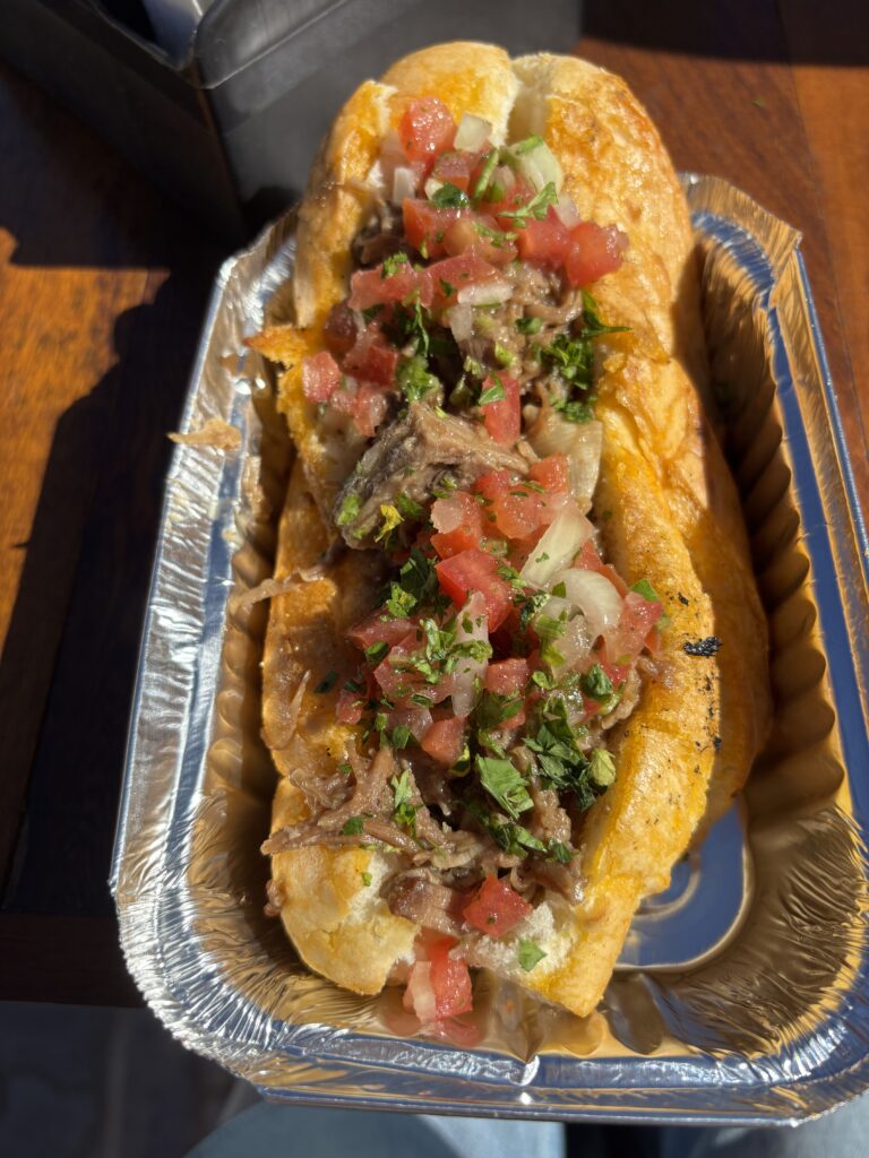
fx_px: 870
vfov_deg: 67.3
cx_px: 434
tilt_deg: -64.7
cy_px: 579
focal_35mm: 26
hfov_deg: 53.1
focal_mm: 5.96
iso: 50
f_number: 1.6
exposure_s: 1/3937
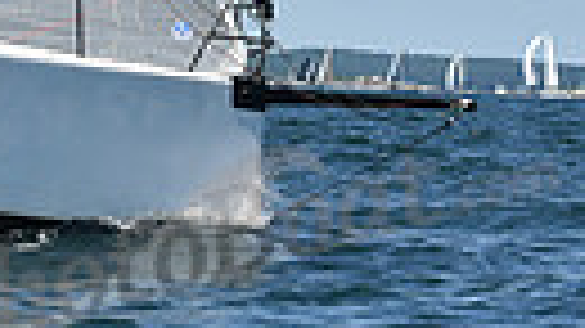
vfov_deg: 3.7
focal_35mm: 327
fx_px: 5070
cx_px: -306
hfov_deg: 6.5
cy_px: -389
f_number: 9
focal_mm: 70
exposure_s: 1/1000
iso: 250
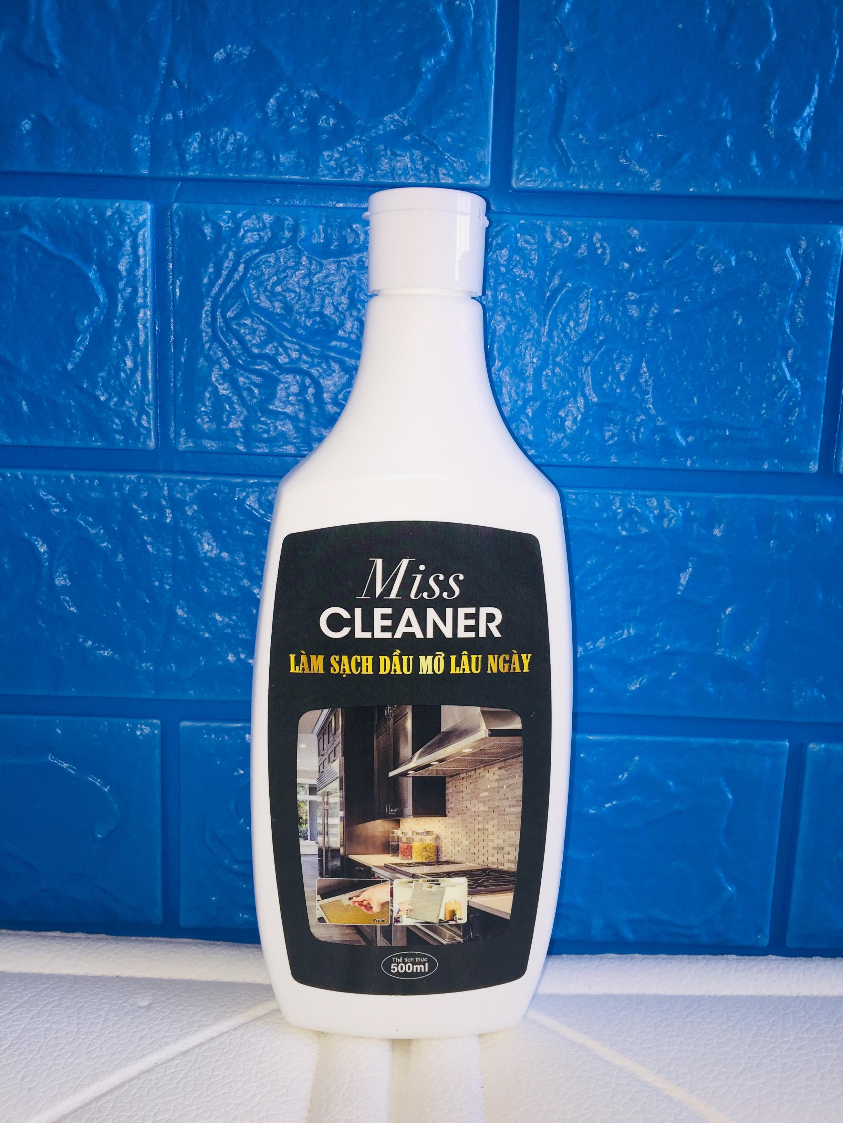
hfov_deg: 48.2
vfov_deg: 61.7
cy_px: 562
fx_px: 942
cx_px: 422
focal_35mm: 29
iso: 32
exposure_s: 1/100
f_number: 2.2
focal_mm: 4.15
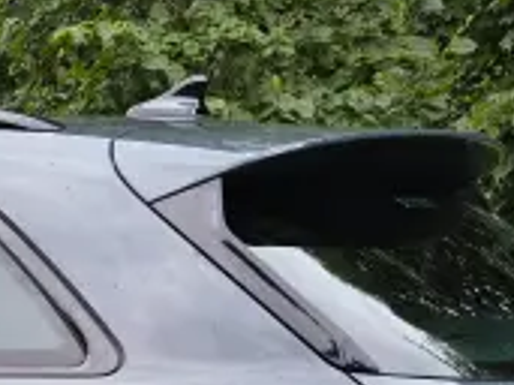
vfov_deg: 14.5
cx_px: -54
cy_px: 680
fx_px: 1335
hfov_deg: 20.7
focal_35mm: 90
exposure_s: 1/100
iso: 410
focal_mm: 5.56
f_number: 1.8
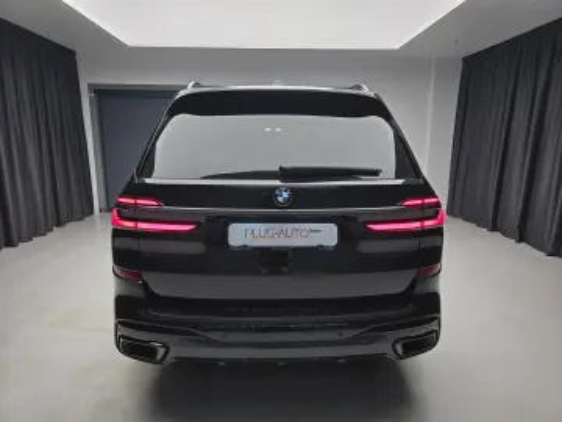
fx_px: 373
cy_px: 211
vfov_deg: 58.9
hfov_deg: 73.9
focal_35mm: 23
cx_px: 281
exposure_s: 1/100
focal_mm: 6.3
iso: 40
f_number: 1.7
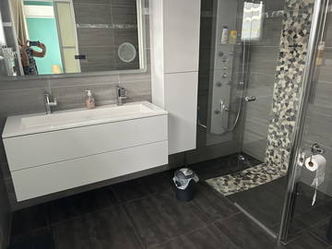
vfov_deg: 53.1
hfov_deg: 67.3
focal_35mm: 26
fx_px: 249
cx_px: 166
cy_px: 124
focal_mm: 5.7
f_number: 1.5
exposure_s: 1/60
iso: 320
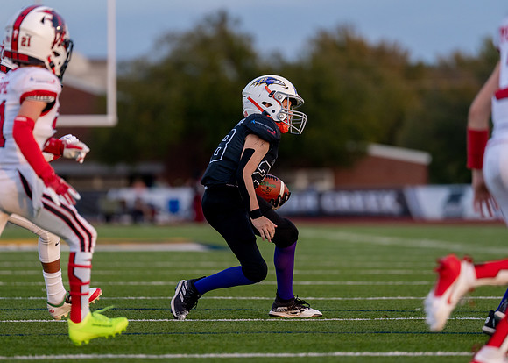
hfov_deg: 7.3
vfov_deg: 5.2
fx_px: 3987
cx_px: 261
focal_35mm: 276
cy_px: 153
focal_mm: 200
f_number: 2.8
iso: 500
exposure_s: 1/1250
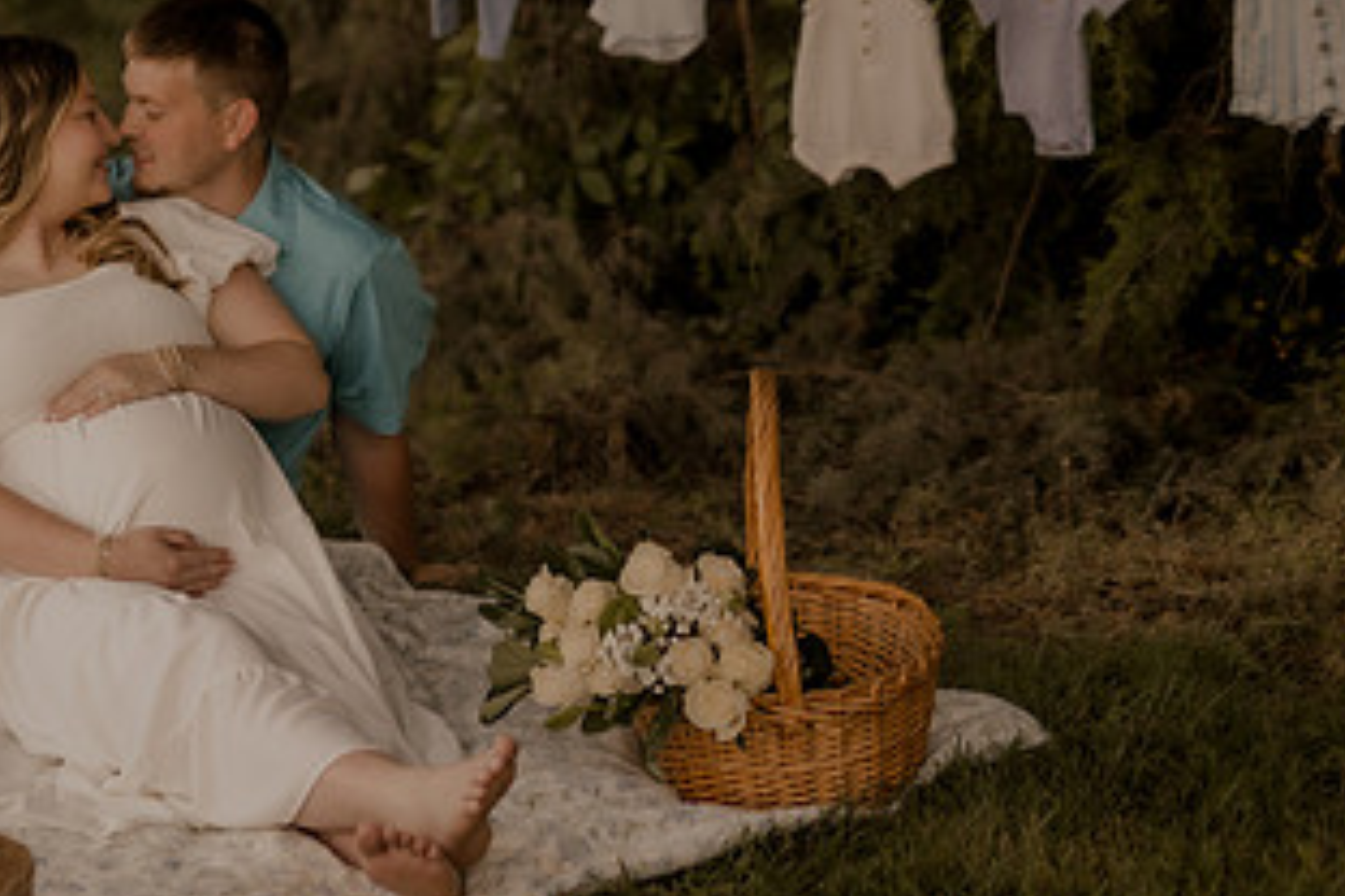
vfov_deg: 14.7
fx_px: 3474
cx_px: 211
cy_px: 517
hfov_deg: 21.6
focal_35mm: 93
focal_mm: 50
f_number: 1.4
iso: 200
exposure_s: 1/1000
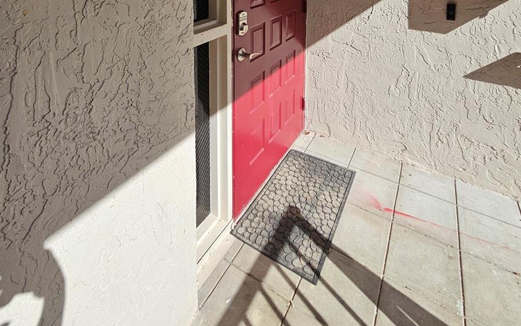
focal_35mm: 19
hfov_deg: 88.0
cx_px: 264
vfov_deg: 47.7
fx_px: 270
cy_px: -20
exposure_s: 1/1659
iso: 50
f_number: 2.2
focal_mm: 2.2
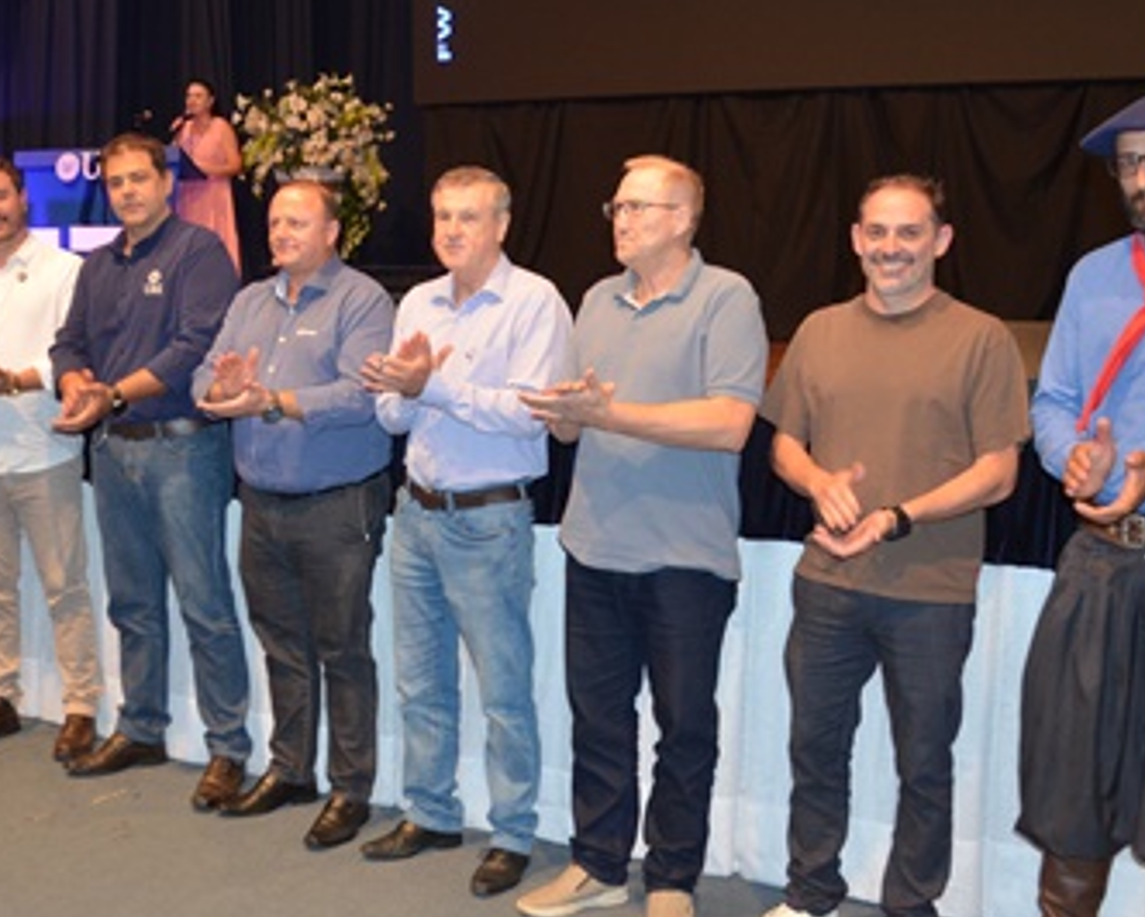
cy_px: 343
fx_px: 3013
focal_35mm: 89
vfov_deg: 17.3
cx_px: 352
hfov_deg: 21.4
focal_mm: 35
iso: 1250
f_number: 4.5
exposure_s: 1/60
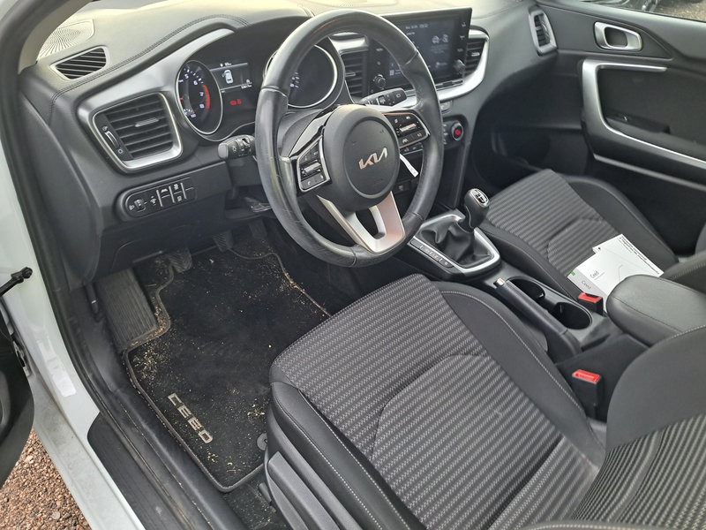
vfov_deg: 56.8
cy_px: 265
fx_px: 489
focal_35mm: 24
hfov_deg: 71.6
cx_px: 353
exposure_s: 1/50
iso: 125
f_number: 1.8
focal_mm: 5.23
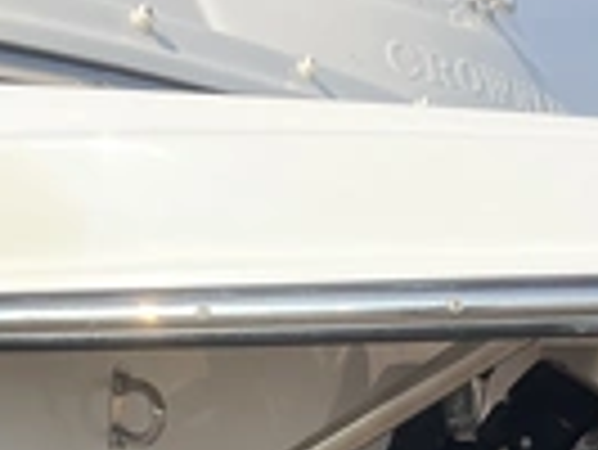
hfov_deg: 22.5
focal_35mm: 87
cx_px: 337
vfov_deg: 16.1
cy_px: 585
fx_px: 1504
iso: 25
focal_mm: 3
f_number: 1.8
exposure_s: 1/1626
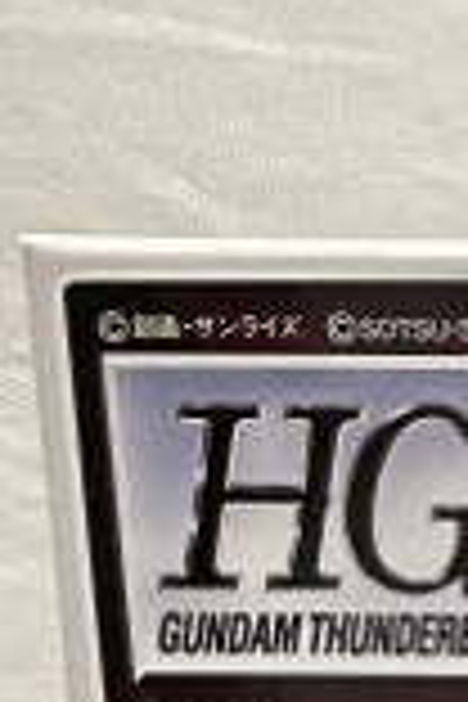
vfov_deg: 10.6
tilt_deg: -12.9
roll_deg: -0.1
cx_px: 1998
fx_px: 3373
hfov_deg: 6.2
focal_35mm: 173
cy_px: 1521
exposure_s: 1/50
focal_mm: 4.2
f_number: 1.6
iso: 160
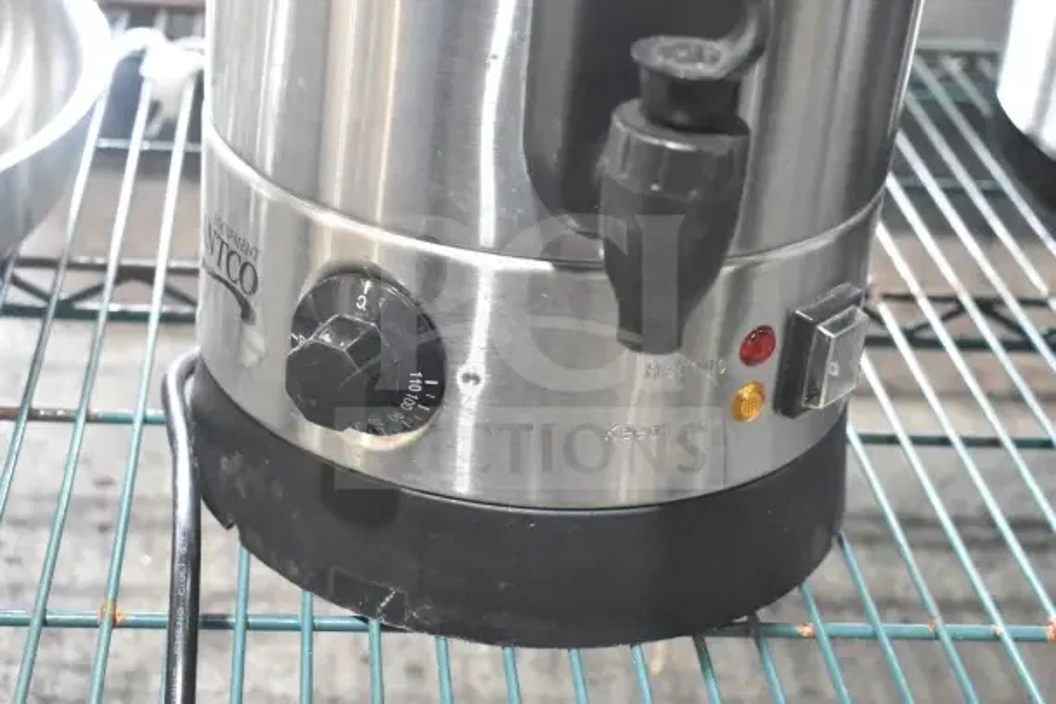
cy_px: 352
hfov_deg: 29.9
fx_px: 1980
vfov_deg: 20.2
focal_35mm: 68
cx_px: 528
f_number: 5.6
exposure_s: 1/125
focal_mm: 45
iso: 6400
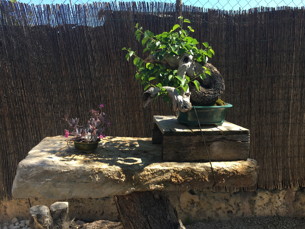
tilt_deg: -8.1
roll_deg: -0.8
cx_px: 152
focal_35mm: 29
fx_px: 256
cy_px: 114
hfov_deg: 61.7
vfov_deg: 48.2
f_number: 2.2
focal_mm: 4.15
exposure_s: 1/388
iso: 25
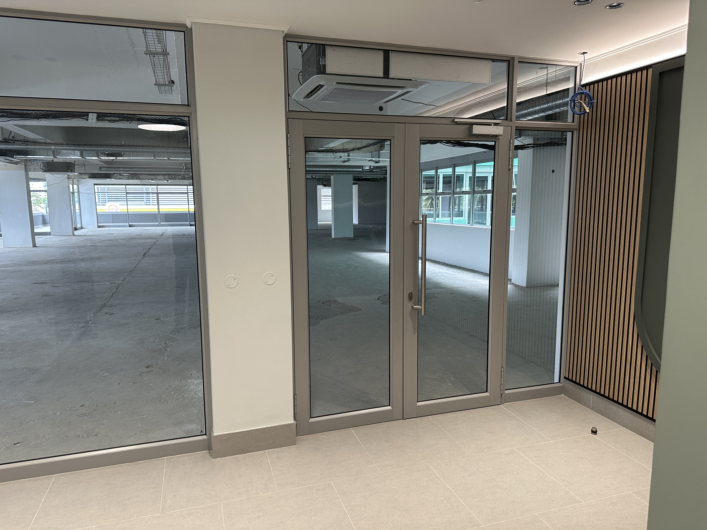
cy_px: 265
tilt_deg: -7.7
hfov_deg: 71.6
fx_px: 490
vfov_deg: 56.8
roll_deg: +0.8
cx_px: 354
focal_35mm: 24
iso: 125
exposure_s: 1/100
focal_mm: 6.86
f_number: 1.78
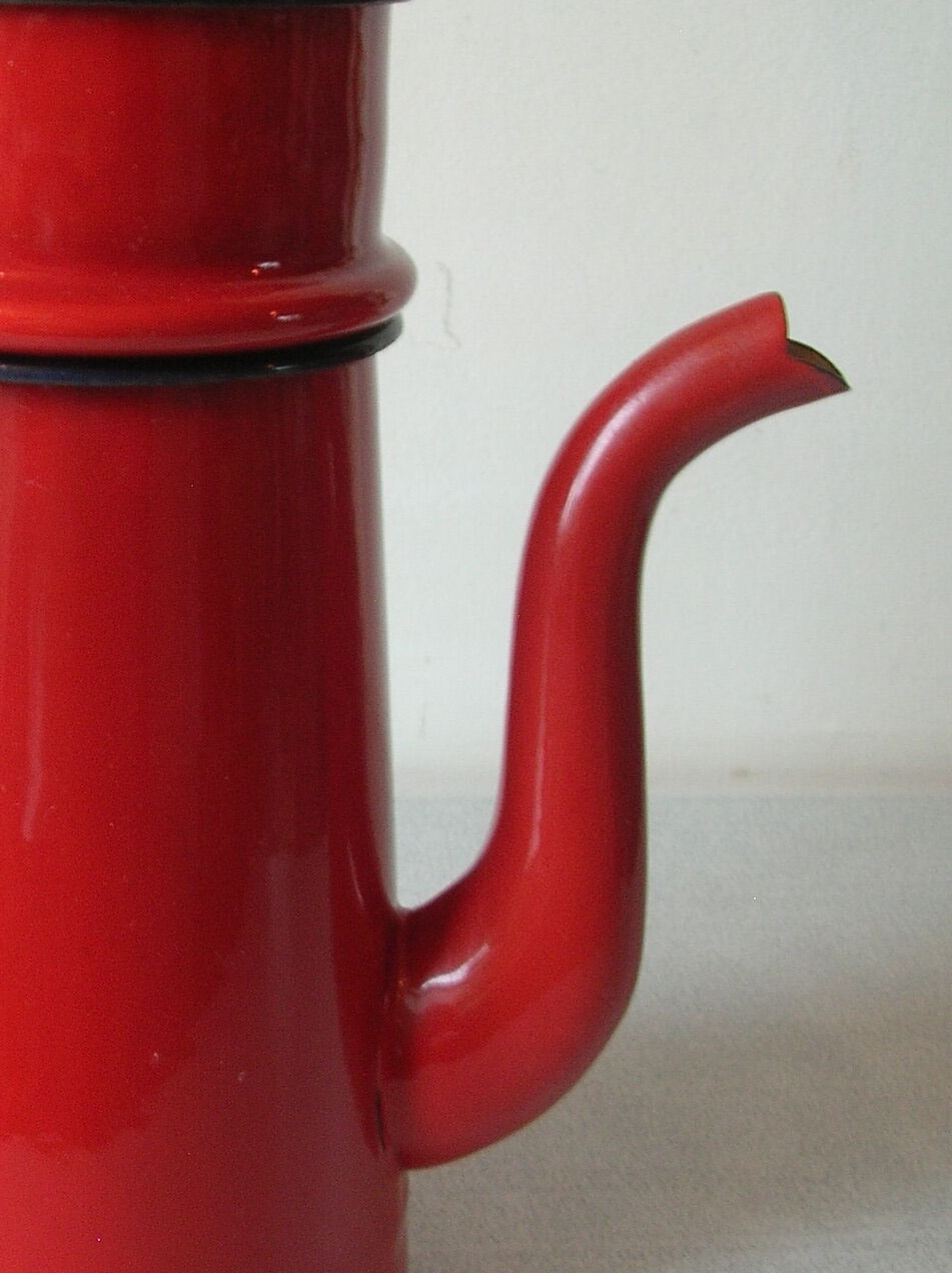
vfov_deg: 30.7
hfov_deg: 22.7
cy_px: 631
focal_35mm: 63
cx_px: 112
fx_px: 2314
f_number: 2.8
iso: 66
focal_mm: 5.8
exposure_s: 1/6.2
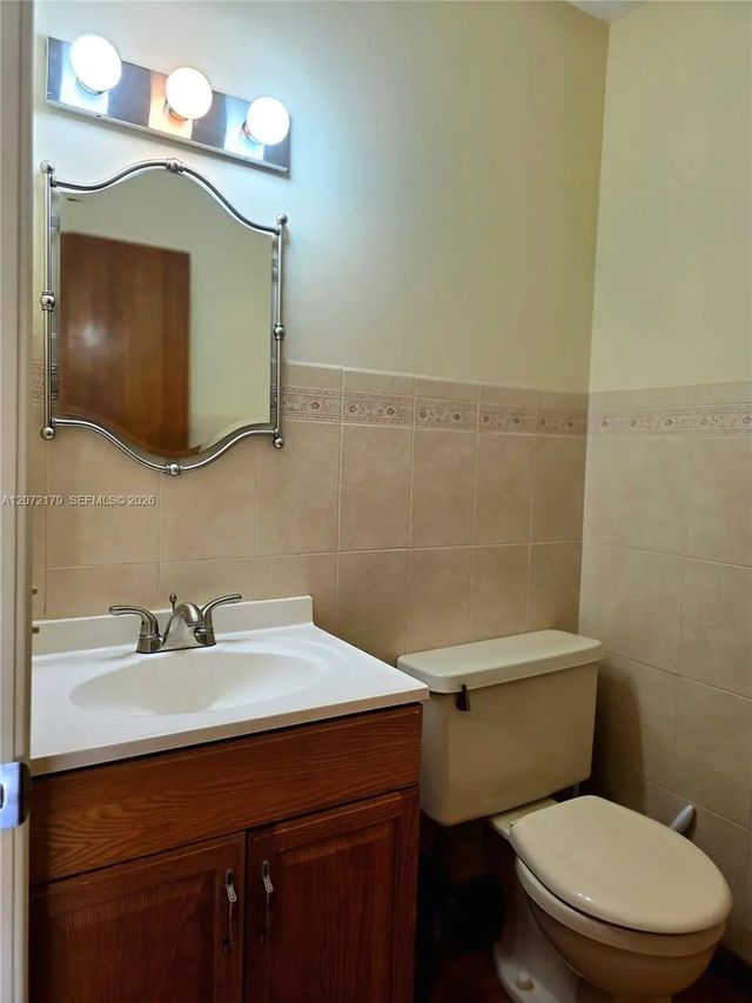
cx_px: 376
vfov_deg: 73.9
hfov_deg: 58.9
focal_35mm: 23
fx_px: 666
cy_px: 502
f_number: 1.7
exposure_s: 1/120
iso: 80
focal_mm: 6.3
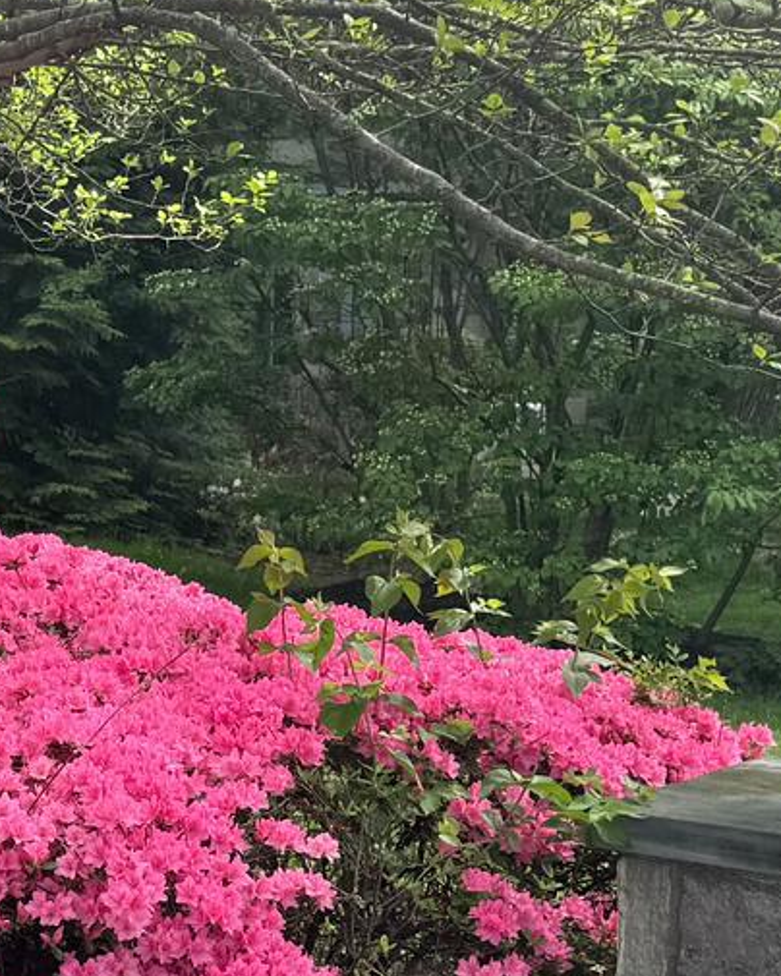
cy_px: 528
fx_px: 2745
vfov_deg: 20.2
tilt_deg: -5.4
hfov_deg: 14.9
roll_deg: -0.7
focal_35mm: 95
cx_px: -427
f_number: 1.78
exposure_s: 1/796
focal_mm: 6.76
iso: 80
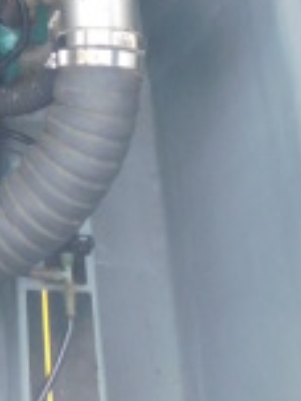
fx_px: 1055
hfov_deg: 15.4
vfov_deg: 18.3
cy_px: -259
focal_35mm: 91
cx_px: -98
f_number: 3
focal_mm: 4
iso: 125
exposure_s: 1/50
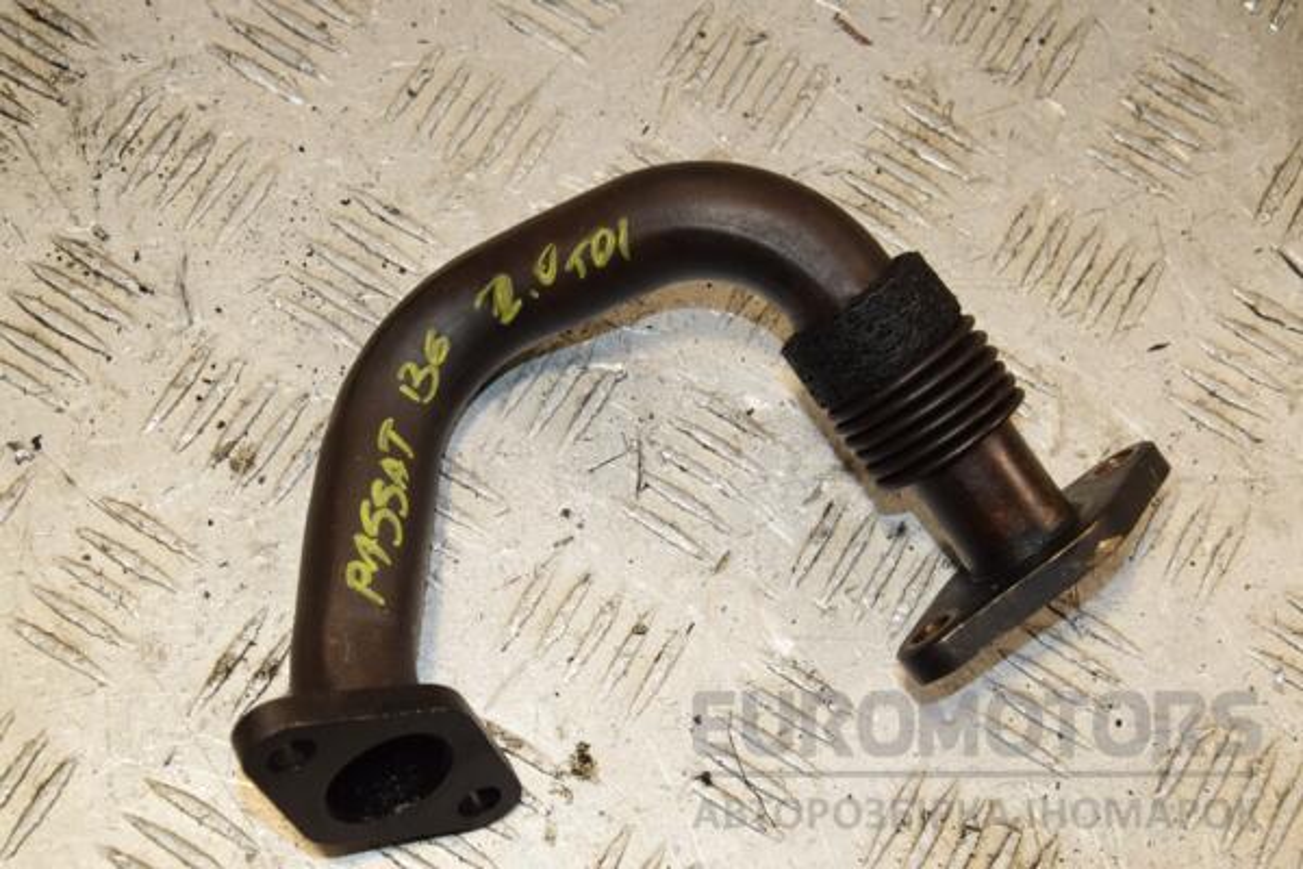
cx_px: 652
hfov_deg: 28.1
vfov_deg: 18.9
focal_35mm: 72
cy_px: 434
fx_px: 2606
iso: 800
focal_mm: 48
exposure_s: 1/200
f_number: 10
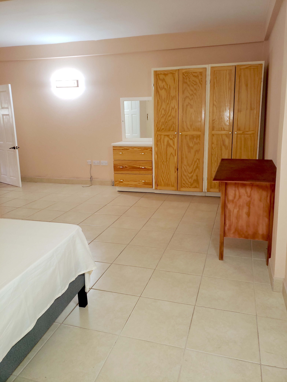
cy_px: 191
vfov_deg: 67.3
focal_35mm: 26
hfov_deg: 53.1
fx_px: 287
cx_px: 144
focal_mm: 4.3
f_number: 1.5
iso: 125
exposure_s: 1/25
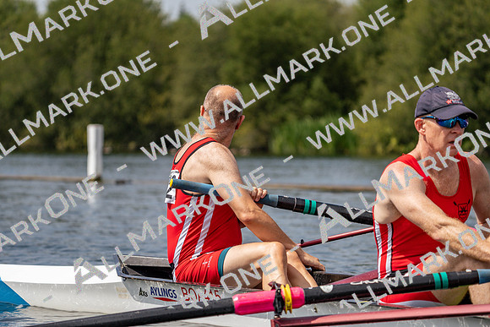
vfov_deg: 6.9
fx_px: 2723
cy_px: 164
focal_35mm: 200
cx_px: 245
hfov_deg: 10.3
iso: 200
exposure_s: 1/1600
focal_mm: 200
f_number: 5.6
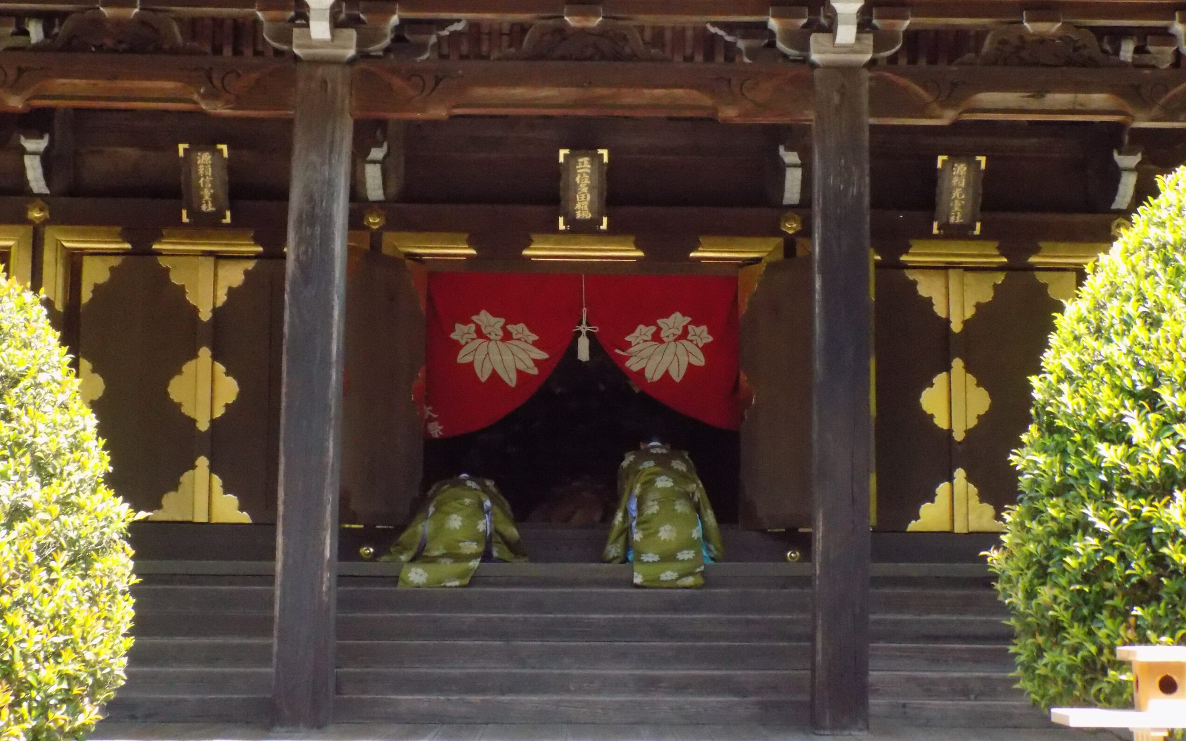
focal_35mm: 63
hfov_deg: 32.5
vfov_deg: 20.6
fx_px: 2036
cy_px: 307
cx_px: 594
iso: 800
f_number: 4
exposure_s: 1/640
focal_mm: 10.5
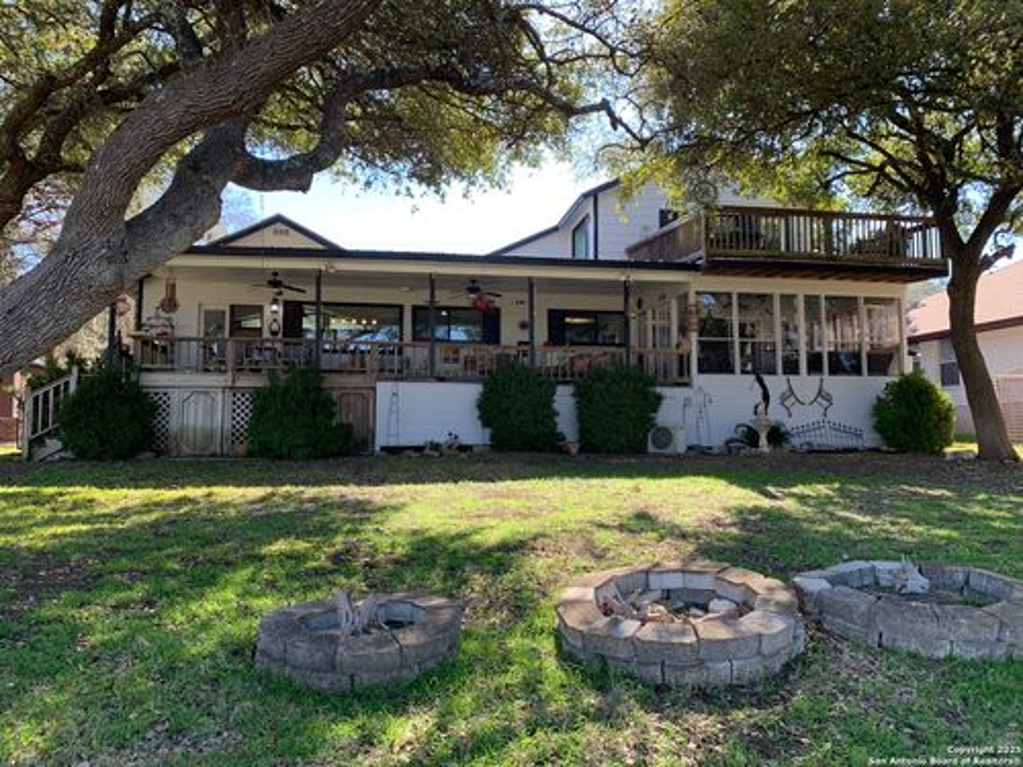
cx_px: 512
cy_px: 384
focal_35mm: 26
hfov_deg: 67.3
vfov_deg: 53.1
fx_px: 768
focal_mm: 4.25
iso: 25
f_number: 1.8
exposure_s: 1/257
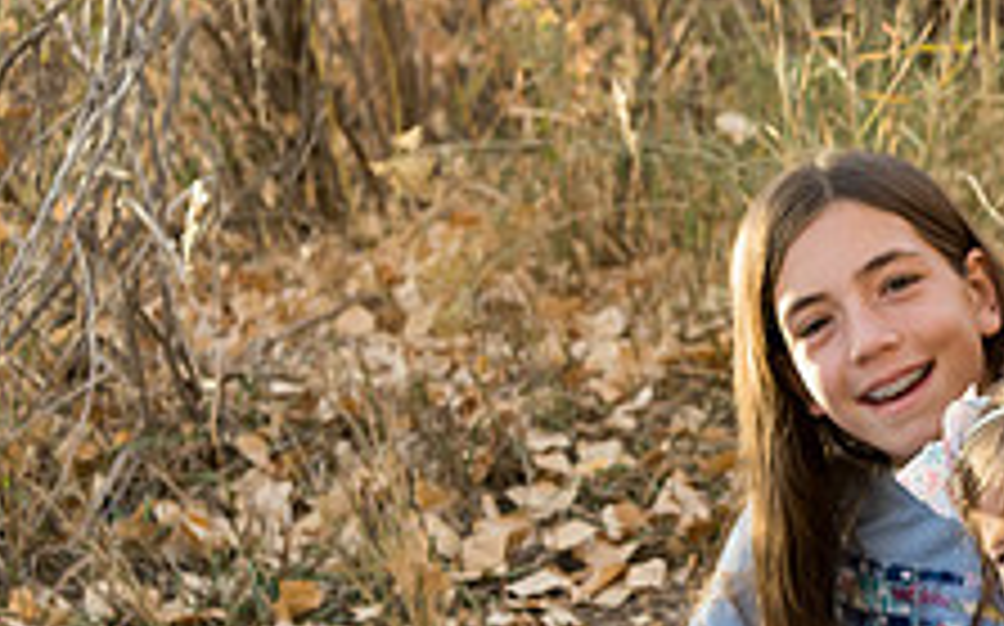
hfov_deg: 20.6
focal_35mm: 93
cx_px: 1265
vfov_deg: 14.0
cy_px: 507
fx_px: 2543
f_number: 5
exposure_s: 1/200
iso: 640
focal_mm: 35
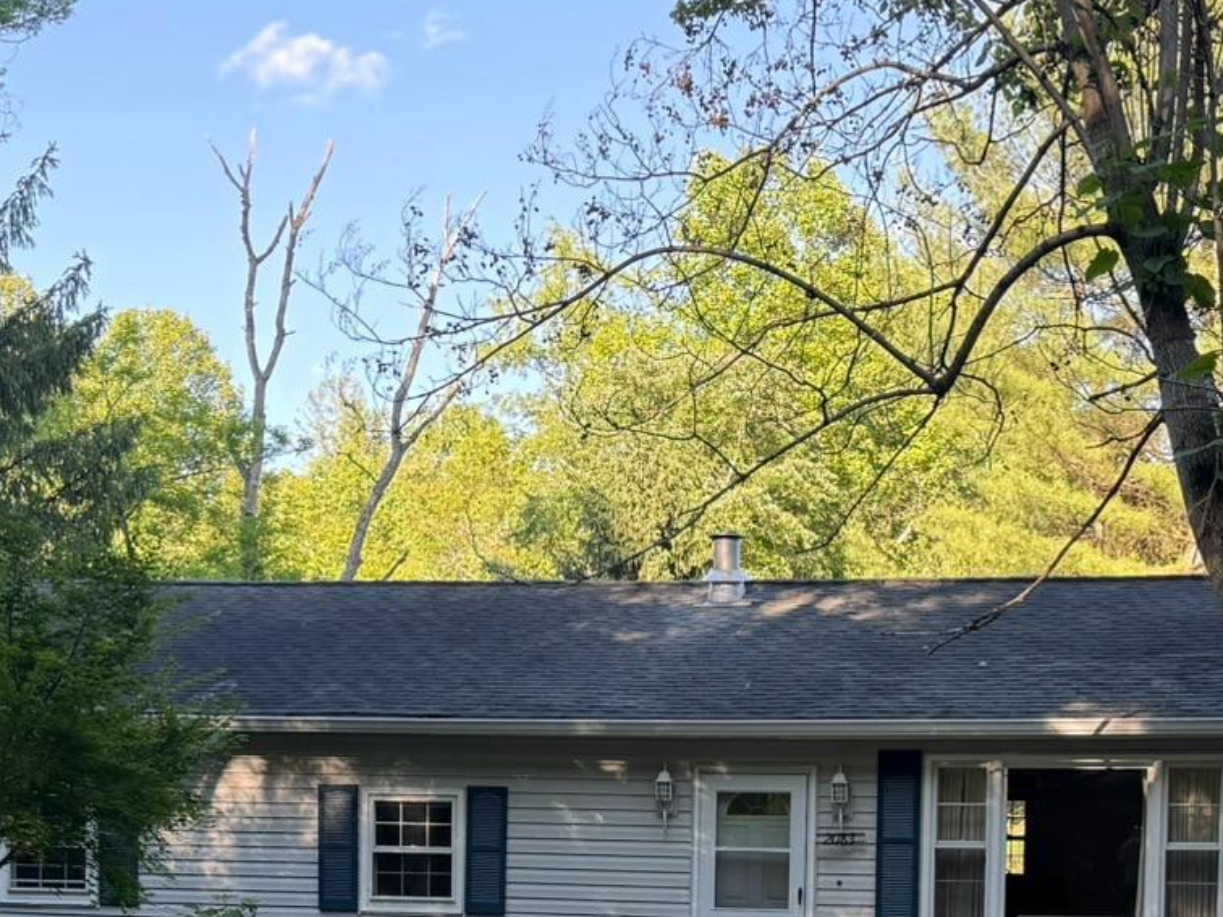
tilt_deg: -2.6
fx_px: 2296
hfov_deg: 29.8
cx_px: 633
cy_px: 943
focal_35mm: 65
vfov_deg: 21.7
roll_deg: -1.2
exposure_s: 1/338
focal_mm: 6.76
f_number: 1.78
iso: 100
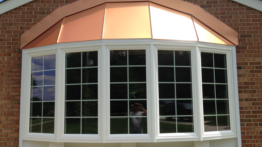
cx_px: 131
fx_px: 250
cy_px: 81
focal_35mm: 36
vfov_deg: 32.8
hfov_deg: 55.3
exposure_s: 1/1232
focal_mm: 4.13
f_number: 2.4
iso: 50
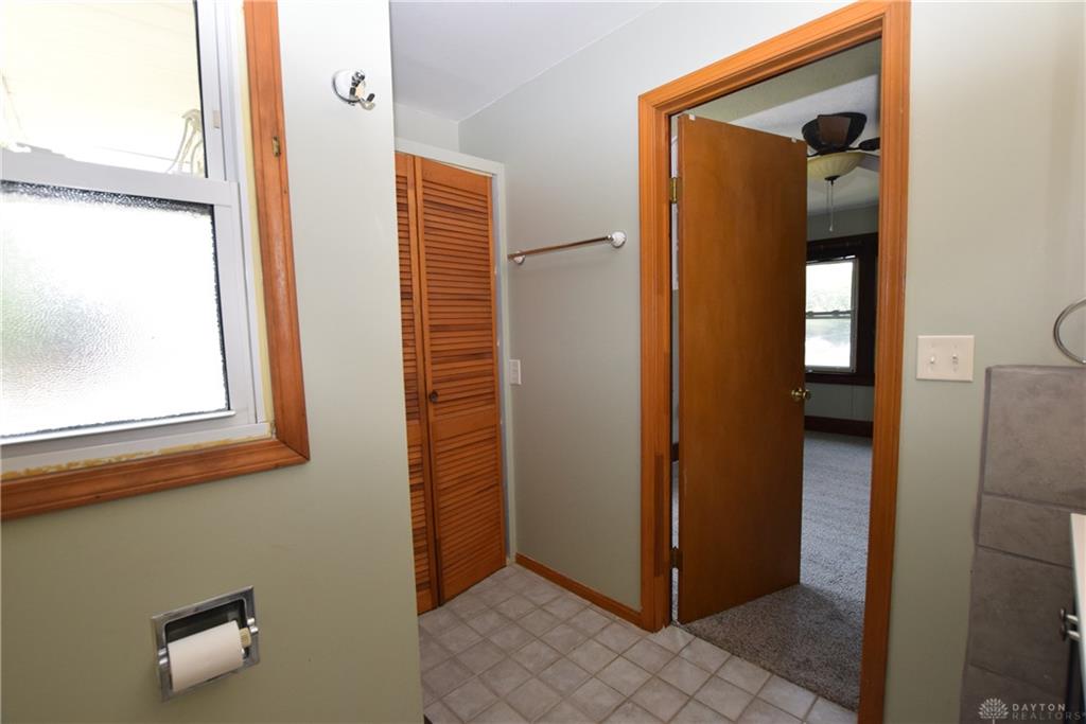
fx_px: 453
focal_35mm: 15
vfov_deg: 77.3
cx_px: 543
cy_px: 362
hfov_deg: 100.4
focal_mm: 10
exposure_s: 1/125
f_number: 5.6
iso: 800
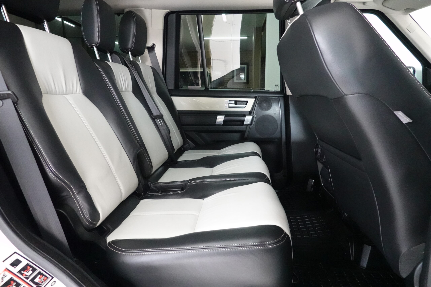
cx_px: 216
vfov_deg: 53.1
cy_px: 144
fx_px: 287
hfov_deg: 73.7
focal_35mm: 24
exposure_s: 1/100
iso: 5000
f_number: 2.8
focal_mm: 9
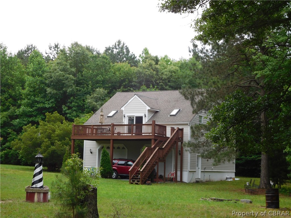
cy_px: 109
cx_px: 146
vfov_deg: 23.7
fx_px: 521
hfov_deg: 31.2
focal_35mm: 62
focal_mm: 11.1
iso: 125
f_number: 4.4
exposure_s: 1/320
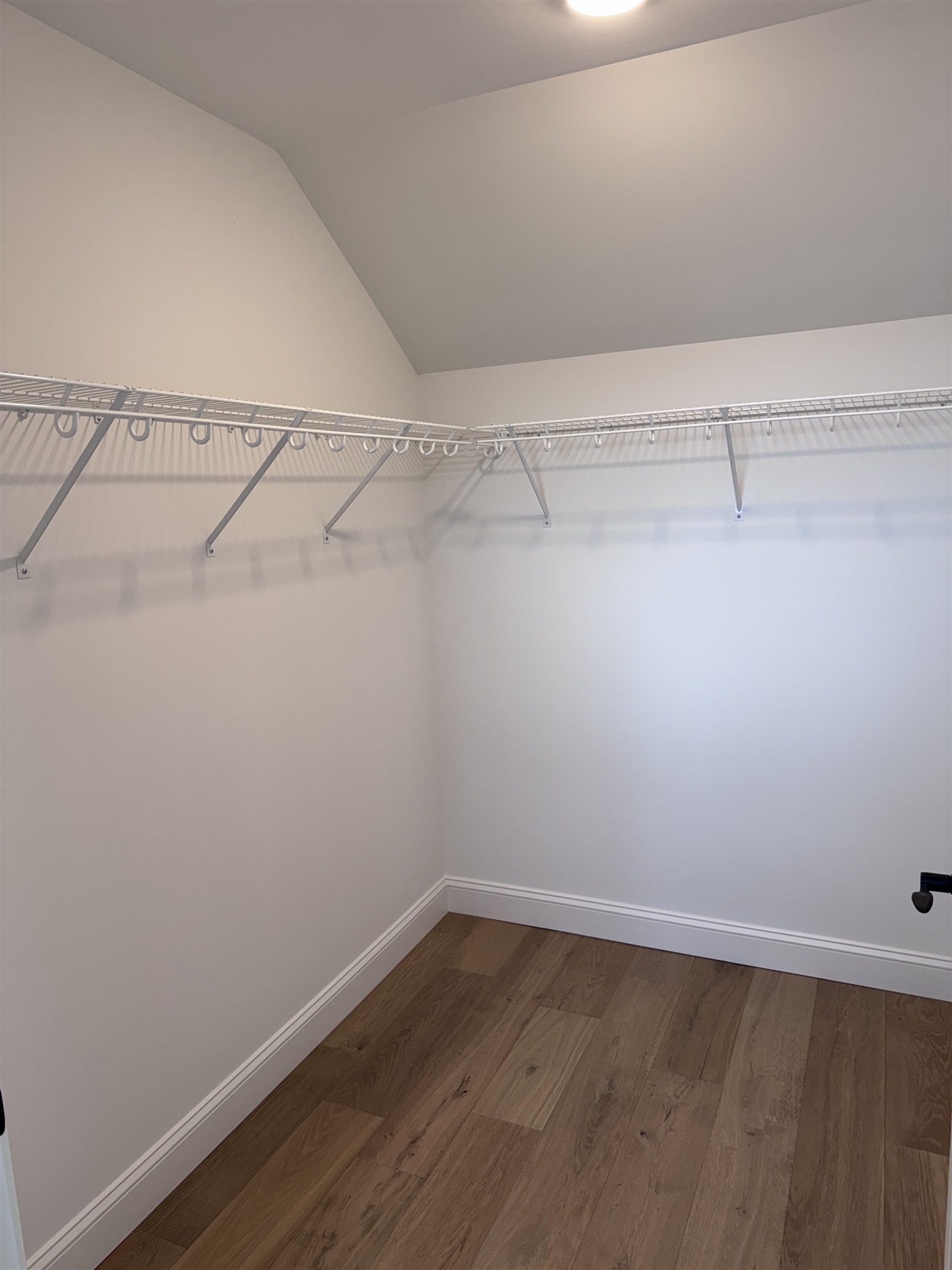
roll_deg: +3.0
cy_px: 635
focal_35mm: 24
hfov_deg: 56.8
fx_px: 880
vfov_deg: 71.6
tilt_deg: -9.0
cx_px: 476
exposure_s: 1/120
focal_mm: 6.76
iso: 80
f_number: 1.78
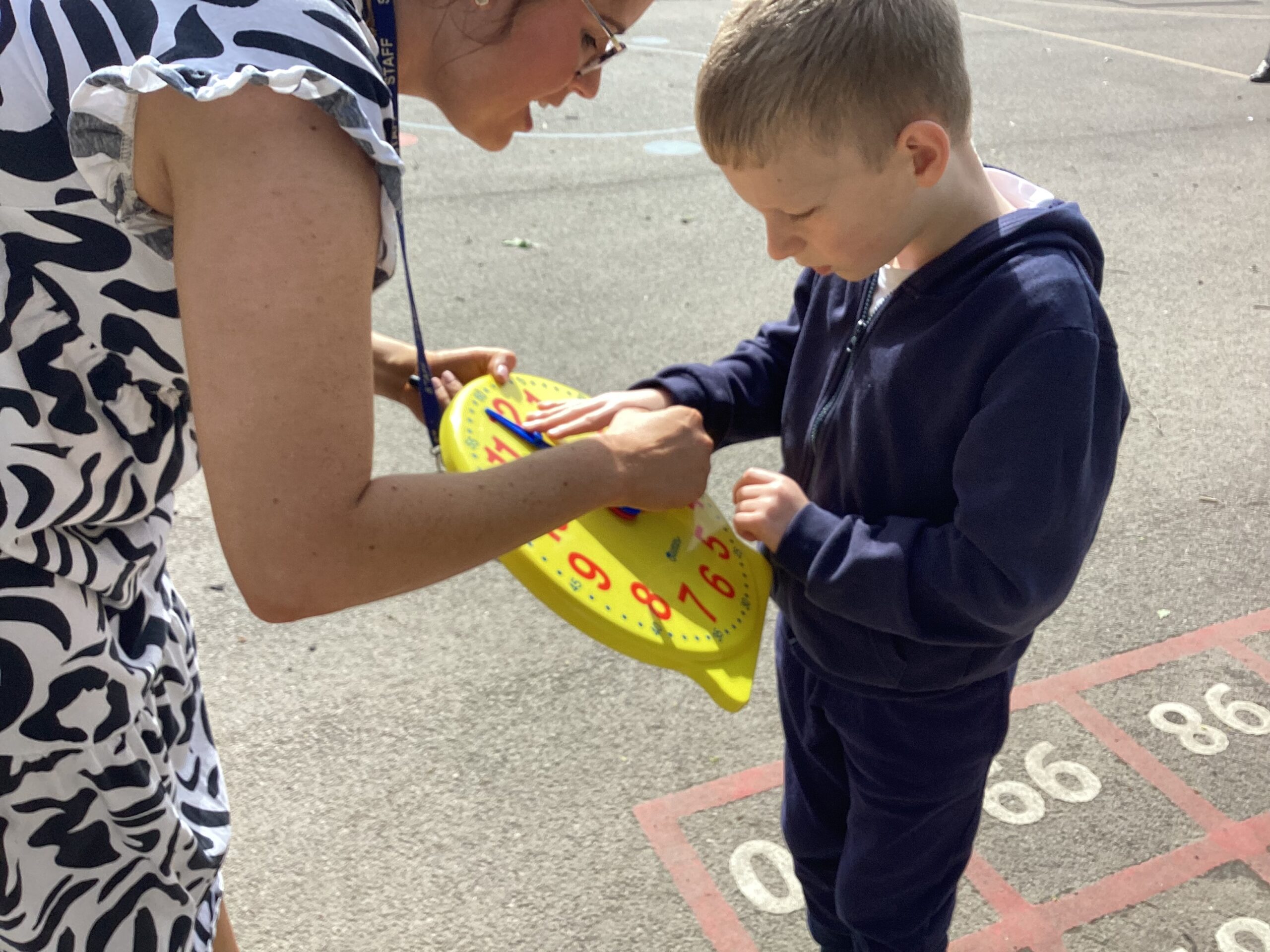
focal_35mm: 31
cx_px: 635
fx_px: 1137
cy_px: 476
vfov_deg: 45.4
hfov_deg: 58.4
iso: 25
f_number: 2.4
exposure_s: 1/831
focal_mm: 3.3
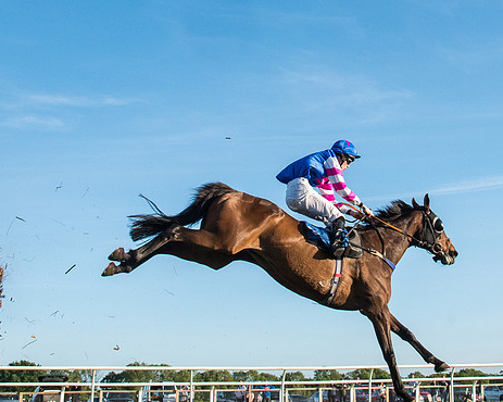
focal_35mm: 60
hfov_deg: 31.4
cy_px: 97
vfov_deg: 25.1
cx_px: 292
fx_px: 893
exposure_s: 1/2500
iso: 2000
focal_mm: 27
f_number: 6.3
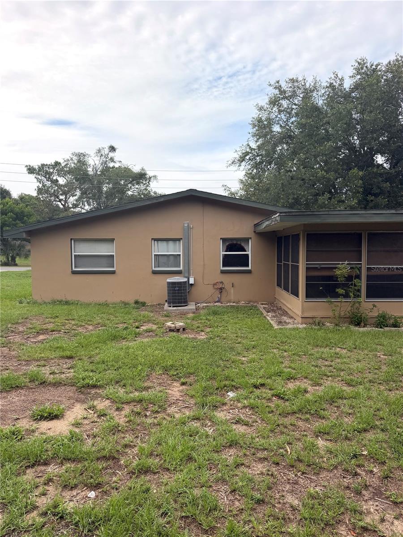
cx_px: 202
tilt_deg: -3.2
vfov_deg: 71.6
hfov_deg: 56.8
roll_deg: -0.9
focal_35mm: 24
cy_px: 268
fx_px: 373
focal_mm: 6.76
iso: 80
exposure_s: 1/3425
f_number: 1.78
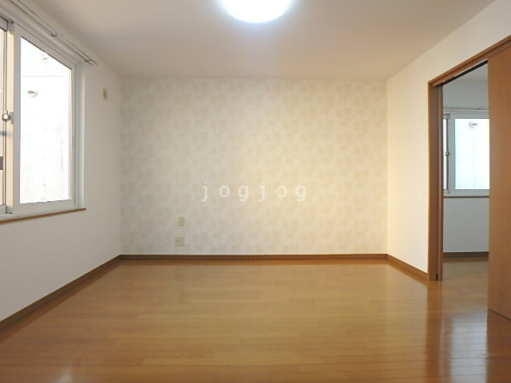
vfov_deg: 63.4
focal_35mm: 21
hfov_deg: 79.0
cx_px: 256
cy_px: 192
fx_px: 310
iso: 200
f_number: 3.5
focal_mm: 3.7
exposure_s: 1/40
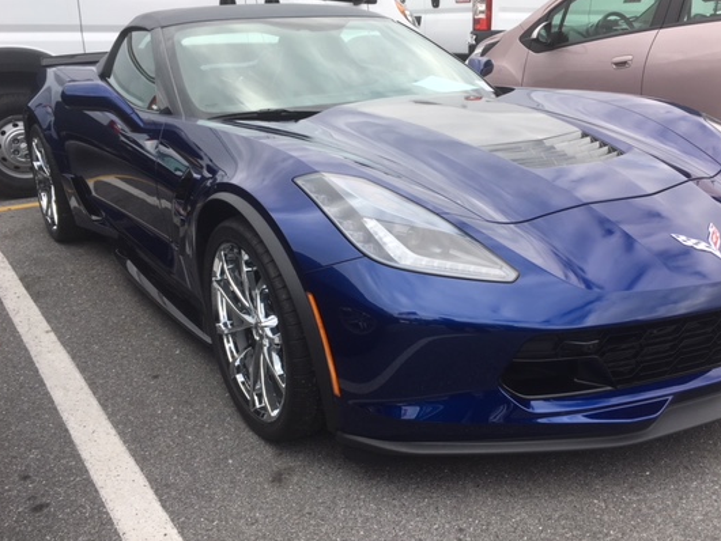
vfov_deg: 40.7
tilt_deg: -20.8
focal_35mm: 35
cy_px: 277
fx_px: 729
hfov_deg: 52.4
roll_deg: +1.4
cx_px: 415
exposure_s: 1/375
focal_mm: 4.15
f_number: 2.2
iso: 25
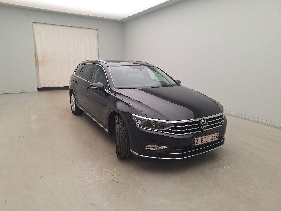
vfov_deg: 58.9
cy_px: 106
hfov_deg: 73.9
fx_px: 187
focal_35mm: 23
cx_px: 140
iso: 40
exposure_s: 1/115
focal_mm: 5.54
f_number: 1.8
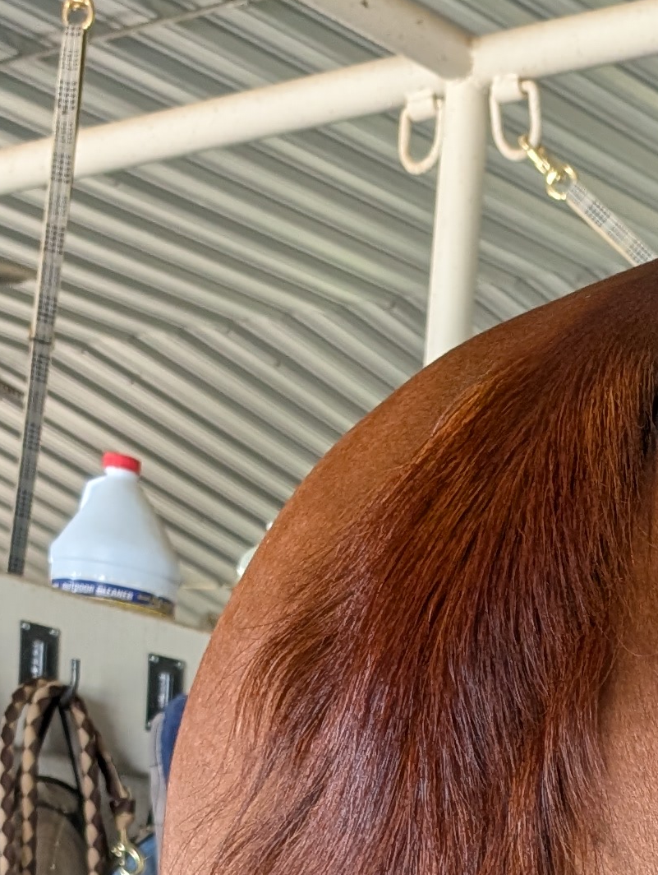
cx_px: 758
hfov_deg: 15.6
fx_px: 2326
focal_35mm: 92
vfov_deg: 17.2
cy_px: 1607
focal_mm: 6.9
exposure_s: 1/96.5
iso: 168
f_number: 1.68
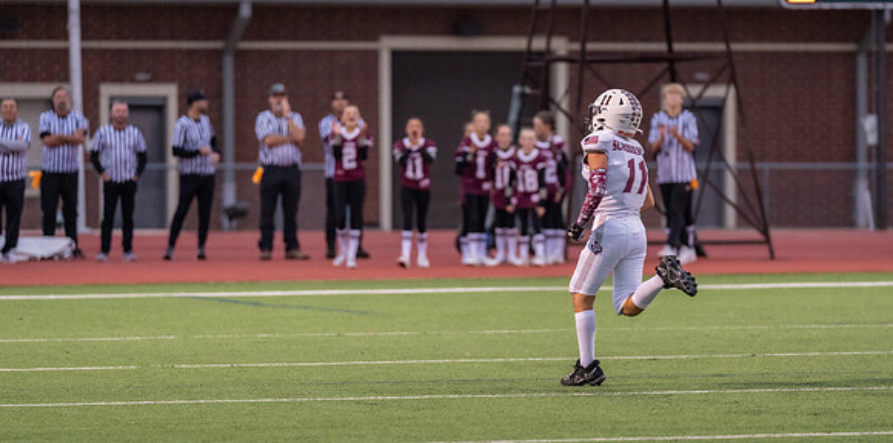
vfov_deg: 4.1
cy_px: 221
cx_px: 546
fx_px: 6178
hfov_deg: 8.3
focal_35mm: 268
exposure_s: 1/1250
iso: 2500
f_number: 2.8
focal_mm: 200
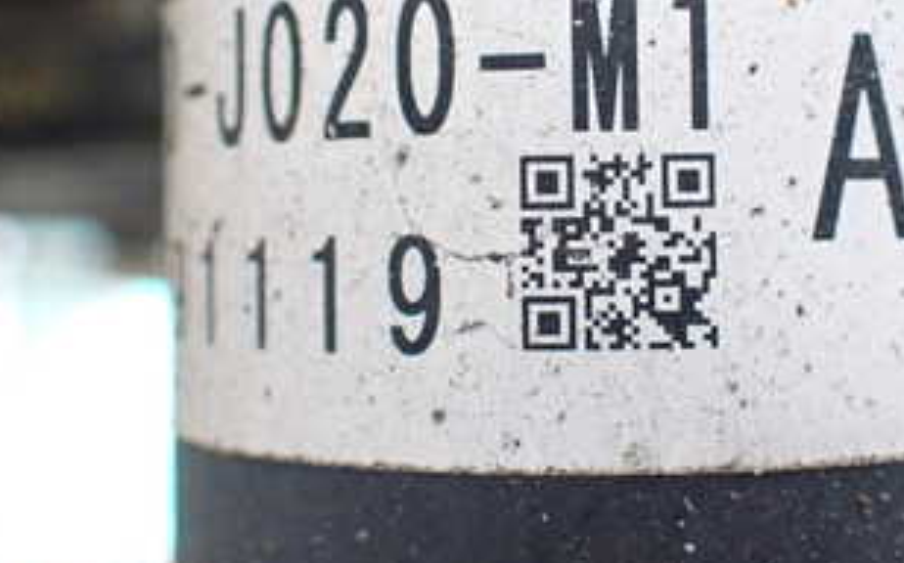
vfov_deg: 20.8
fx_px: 1526
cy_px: 164
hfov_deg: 32.9
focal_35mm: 62
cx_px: 531
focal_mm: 5.4
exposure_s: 1/80
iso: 800
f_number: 2.3
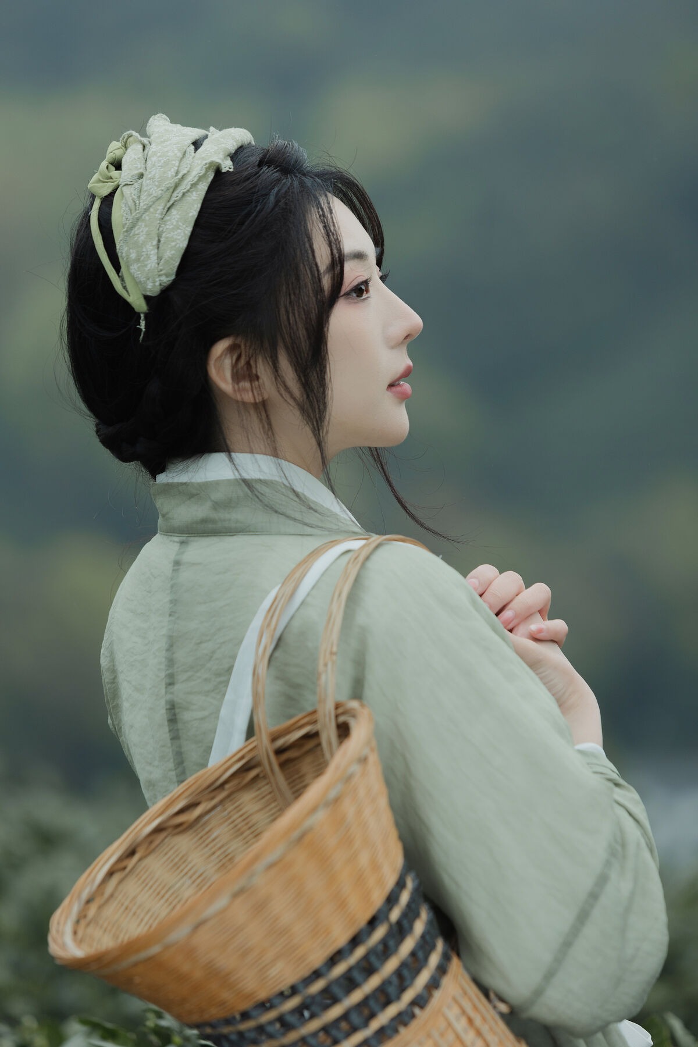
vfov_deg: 11.7
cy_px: 524
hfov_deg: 7.8
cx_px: 349
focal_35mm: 175
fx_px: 5089
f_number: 4
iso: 250
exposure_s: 1/800
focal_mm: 175
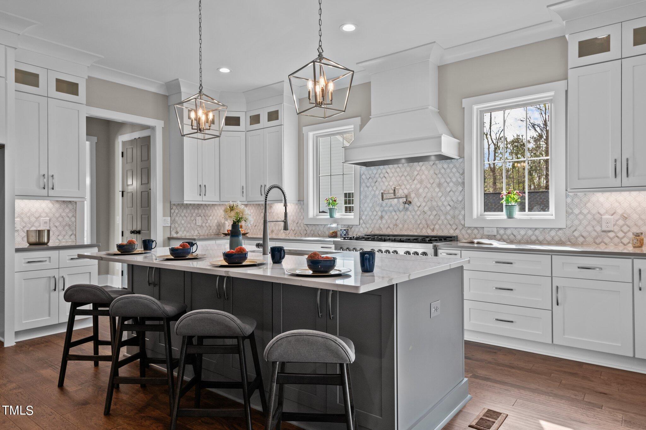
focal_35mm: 23
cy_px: 215
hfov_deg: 76.1
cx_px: 323
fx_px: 412
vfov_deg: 55.0
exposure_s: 1/40
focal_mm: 23
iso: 400
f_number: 7.1
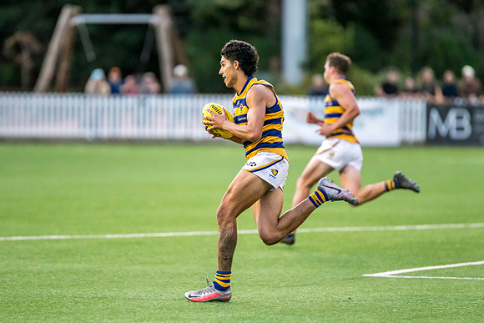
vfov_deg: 3.5
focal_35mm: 394
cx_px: 222
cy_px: 164
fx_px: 5300
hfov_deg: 5.2
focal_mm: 300
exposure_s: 1/1000
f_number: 2.8
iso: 3200
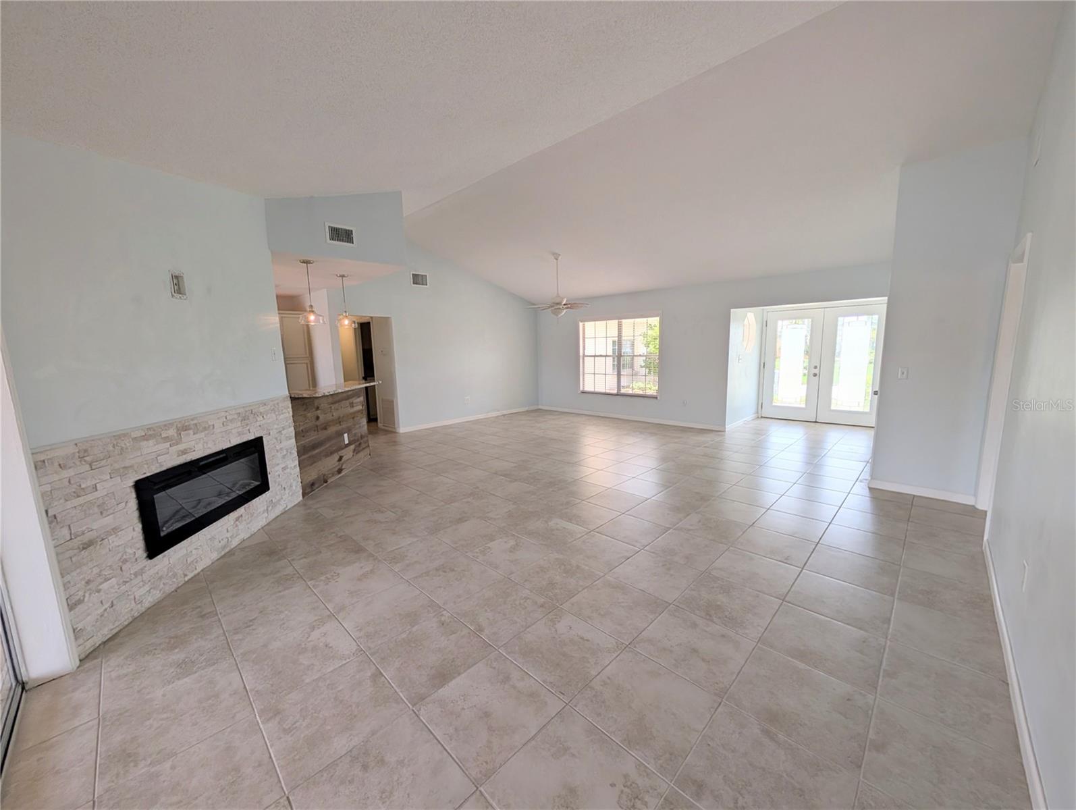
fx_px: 374
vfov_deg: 94.6
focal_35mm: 12
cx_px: 538
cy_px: 405
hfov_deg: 110.5
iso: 55
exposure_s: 1/468
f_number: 1.7
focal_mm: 2.02
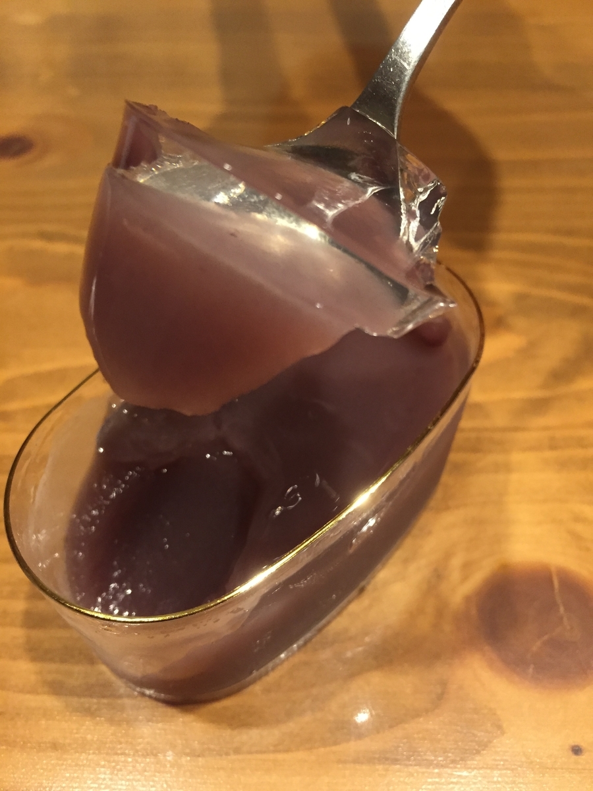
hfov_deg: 48.2
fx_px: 662
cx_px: 296
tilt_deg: -50.5
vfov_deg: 61.7
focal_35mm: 29
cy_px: 396
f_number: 2.2
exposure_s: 1/33
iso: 250
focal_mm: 4.15
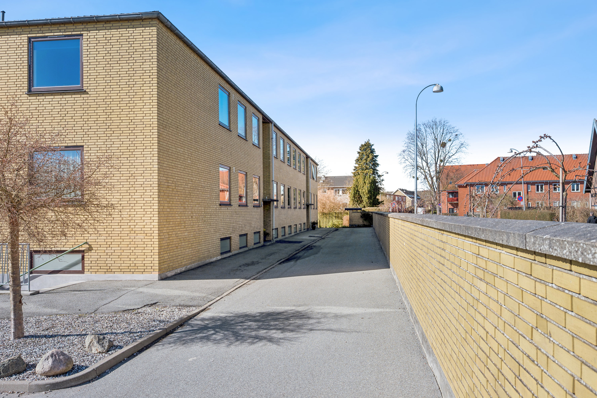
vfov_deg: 43.6
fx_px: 497
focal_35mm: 30
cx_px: 298
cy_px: 199
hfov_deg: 61.9
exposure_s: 1/640
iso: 250
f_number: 8
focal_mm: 30
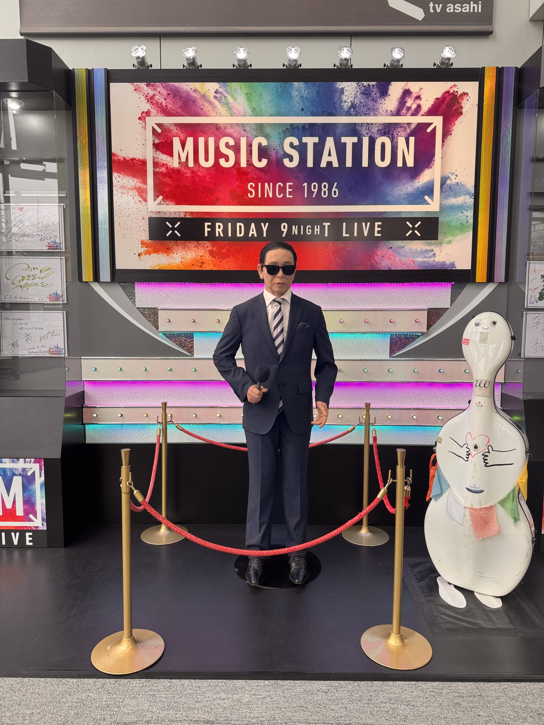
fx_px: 503
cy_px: 362
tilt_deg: -5.9
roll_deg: +0.6
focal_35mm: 24
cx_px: 272
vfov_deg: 71.6
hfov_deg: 56.8
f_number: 1.78
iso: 64
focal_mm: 6.76
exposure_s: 1/223
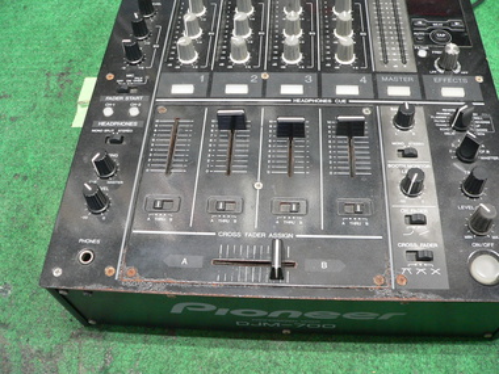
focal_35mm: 36
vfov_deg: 39.7
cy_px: 187
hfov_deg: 51.4
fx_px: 519
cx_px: 250
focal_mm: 6
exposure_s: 1/8
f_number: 2.8
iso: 200
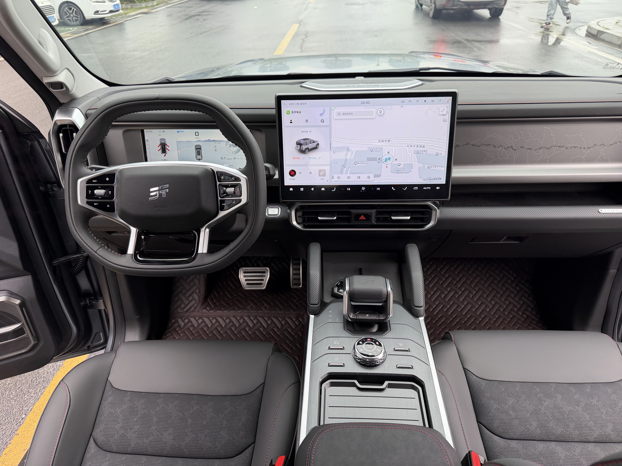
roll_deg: +1.3
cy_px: 233
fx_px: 431
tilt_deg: -33.4
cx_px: 311
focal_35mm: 24
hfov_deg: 71.6
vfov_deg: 56.8
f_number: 1.78
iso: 160
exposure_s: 1/121
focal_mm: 6.76
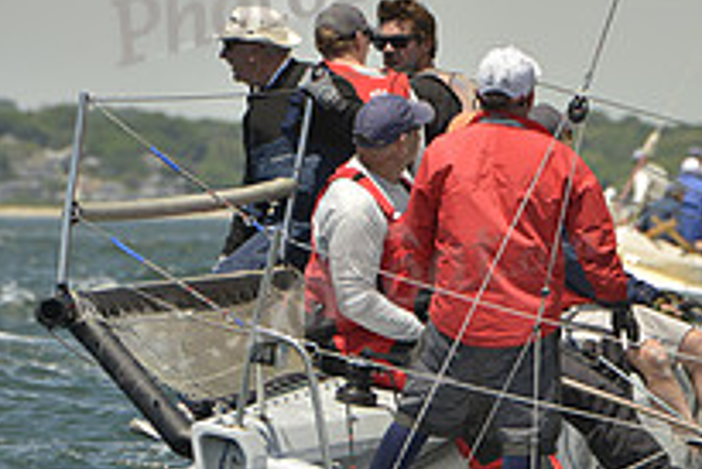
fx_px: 11064
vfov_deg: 2.4
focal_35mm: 567
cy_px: 423
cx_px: 774
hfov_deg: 3.6
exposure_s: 1/1600
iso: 280
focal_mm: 200
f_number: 8
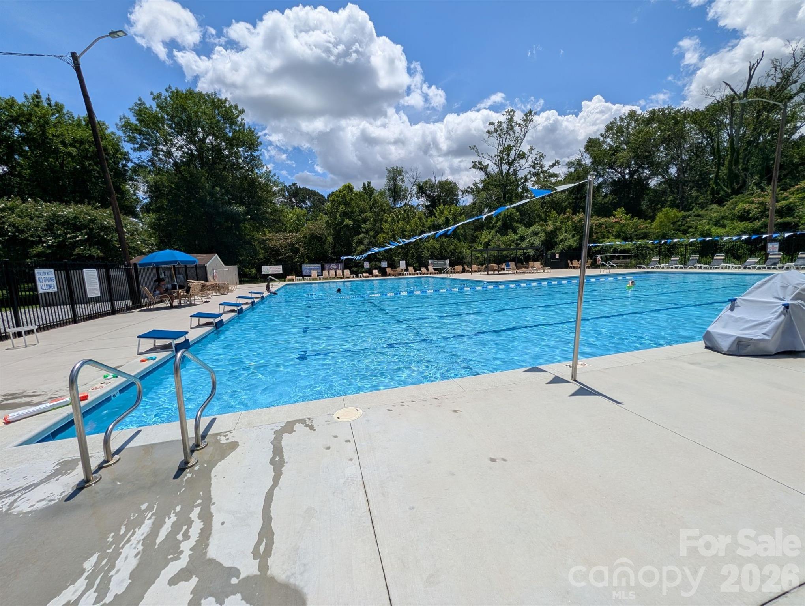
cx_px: 402
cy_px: 303
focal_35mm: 12
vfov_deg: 94.6
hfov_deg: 110.5
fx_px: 279
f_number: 1.7
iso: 55
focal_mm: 2.02
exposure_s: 1/6494
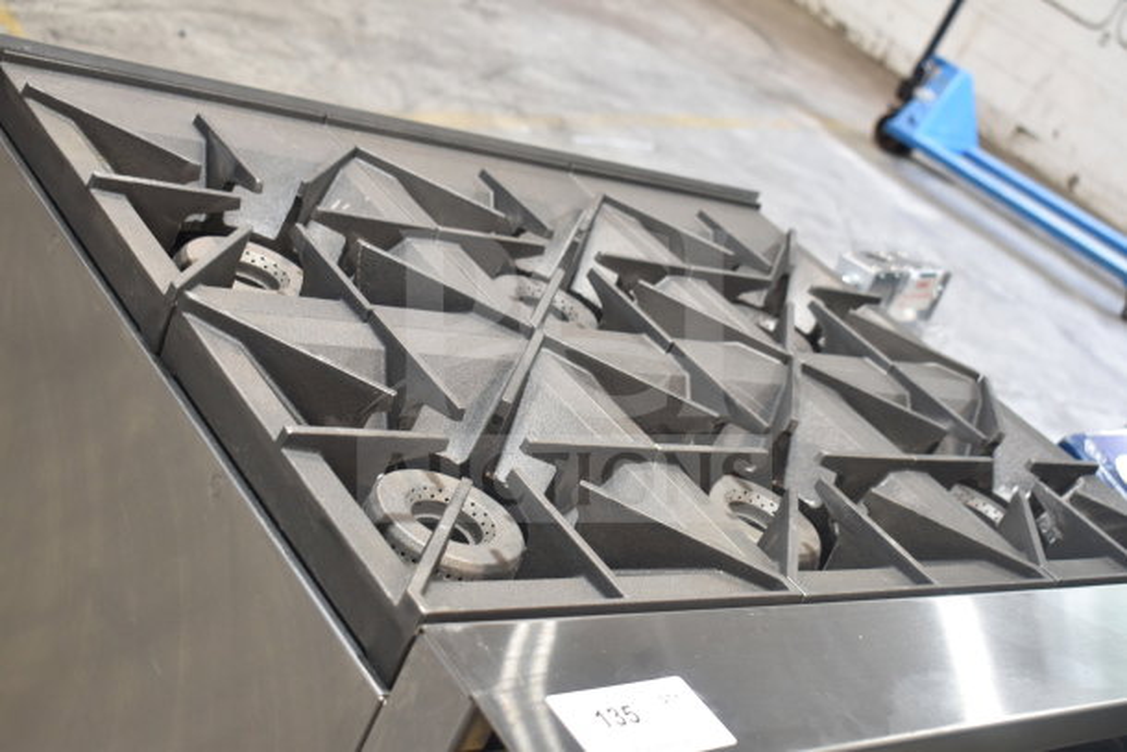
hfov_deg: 38.9
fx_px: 1597
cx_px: 564
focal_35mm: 51
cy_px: 376
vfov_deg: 26.5
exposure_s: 1/50
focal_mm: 34
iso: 720
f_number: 4.5
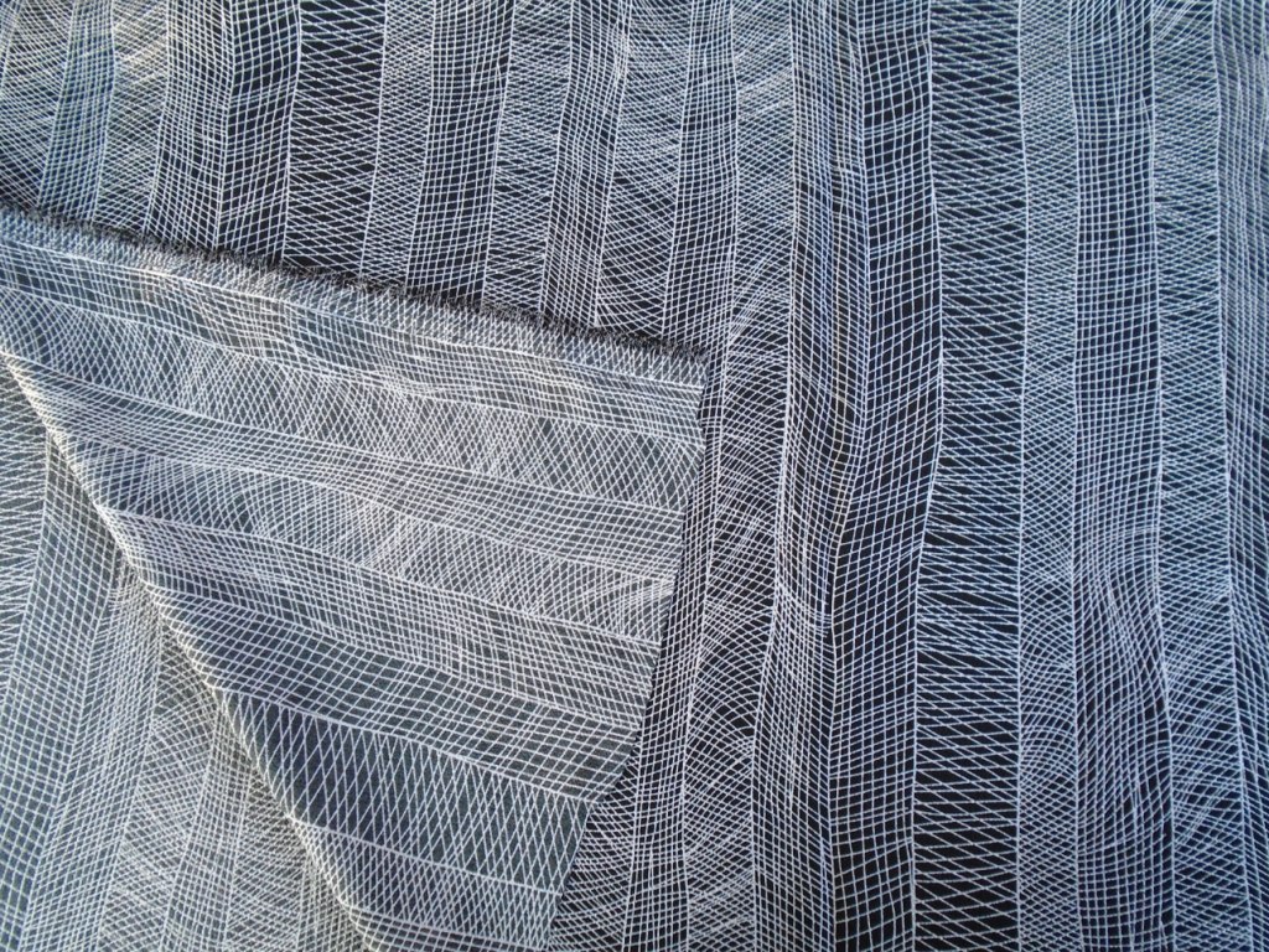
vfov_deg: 53.1
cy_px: 476
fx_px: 953
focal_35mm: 26
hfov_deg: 67.3
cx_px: 634
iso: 160
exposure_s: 1/40
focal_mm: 4.6
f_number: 3.2
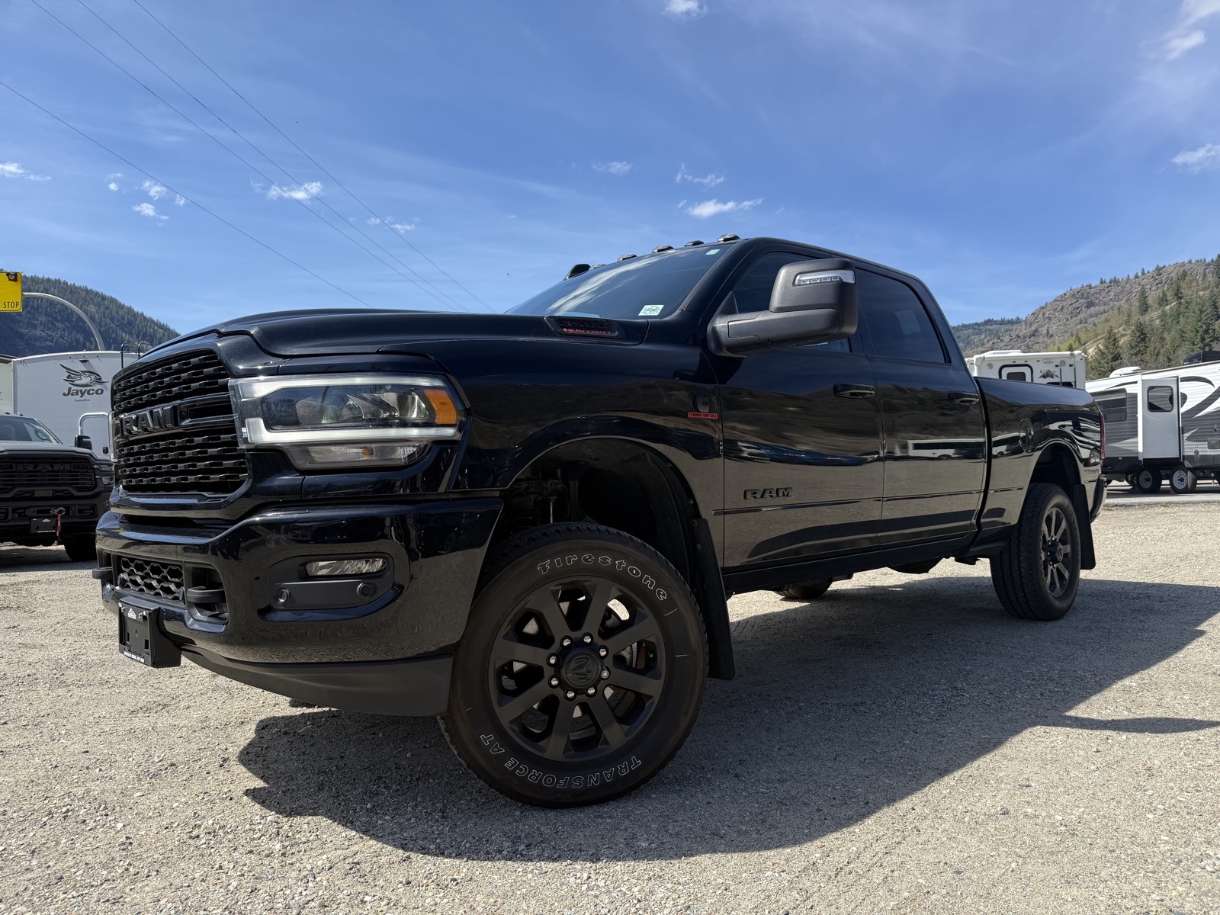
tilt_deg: -0.3
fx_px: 846
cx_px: 610
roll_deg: +0.6
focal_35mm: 24
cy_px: 458
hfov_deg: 71.6
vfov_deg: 56.8
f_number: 1.78
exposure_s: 1/2703
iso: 80
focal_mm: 6.76
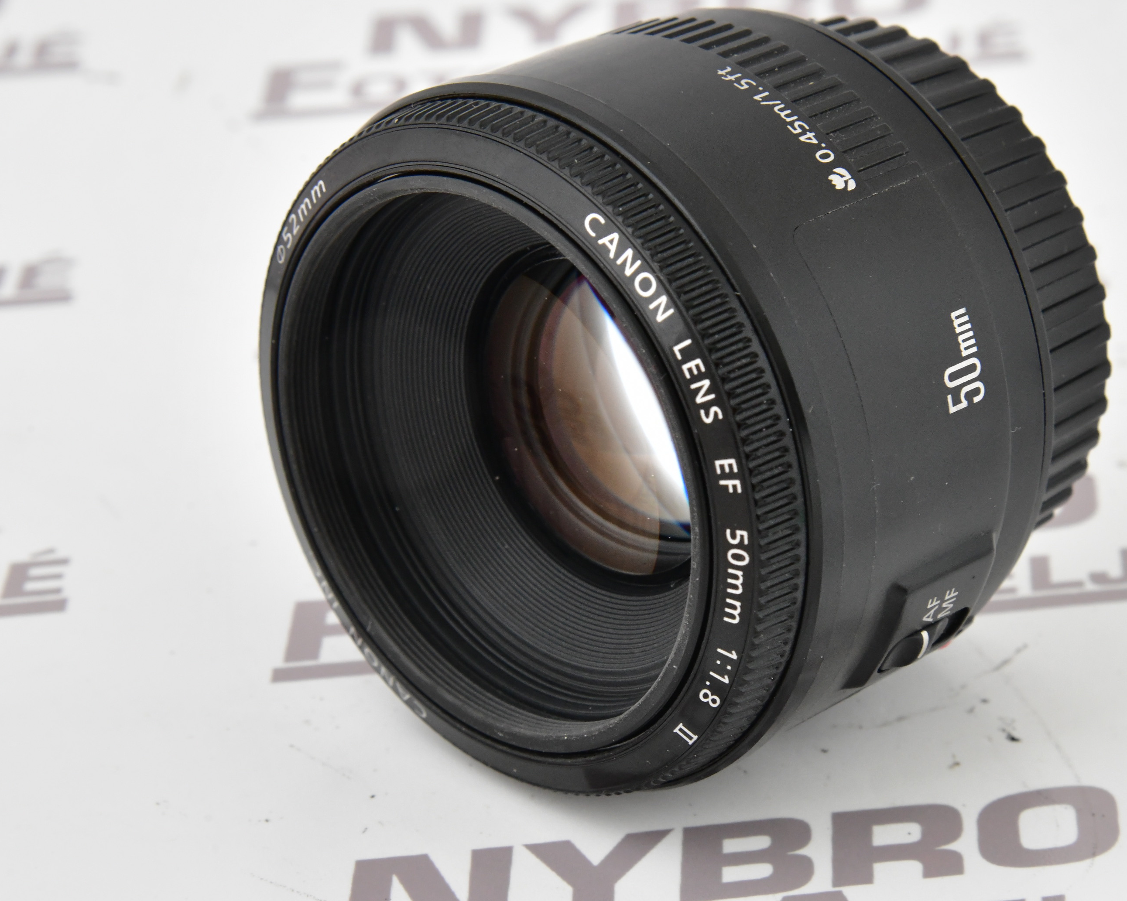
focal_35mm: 180
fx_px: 6003
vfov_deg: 8.6
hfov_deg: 10.7
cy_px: 424
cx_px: 658
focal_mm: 120
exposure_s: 1/125
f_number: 14
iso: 1600
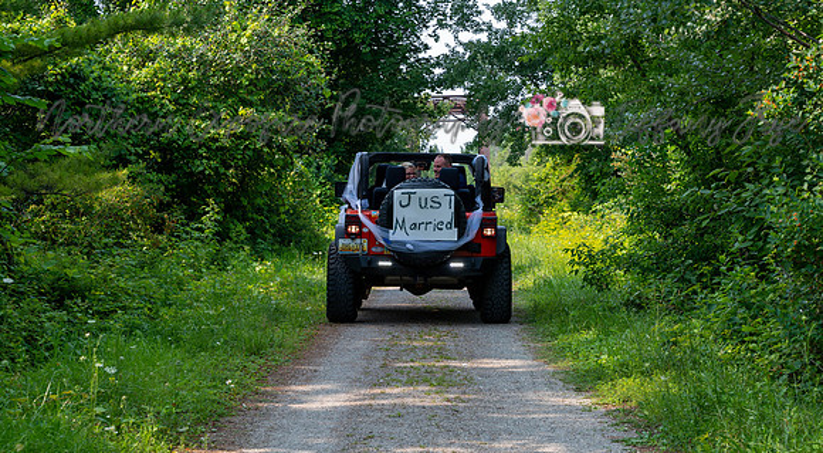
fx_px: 1886
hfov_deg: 24.6
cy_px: 263
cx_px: 384
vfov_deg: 13.7
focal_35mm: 87
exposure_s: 1/250
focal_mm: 70
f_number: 5.6
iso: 180
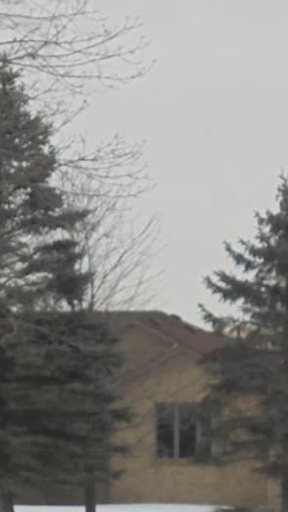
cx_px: 252
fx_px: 2335
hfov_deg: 7.0
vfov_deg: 12.5
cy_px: 389
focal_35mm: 172
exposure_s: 1/60
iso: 100
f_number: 5.6
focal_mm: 11.5
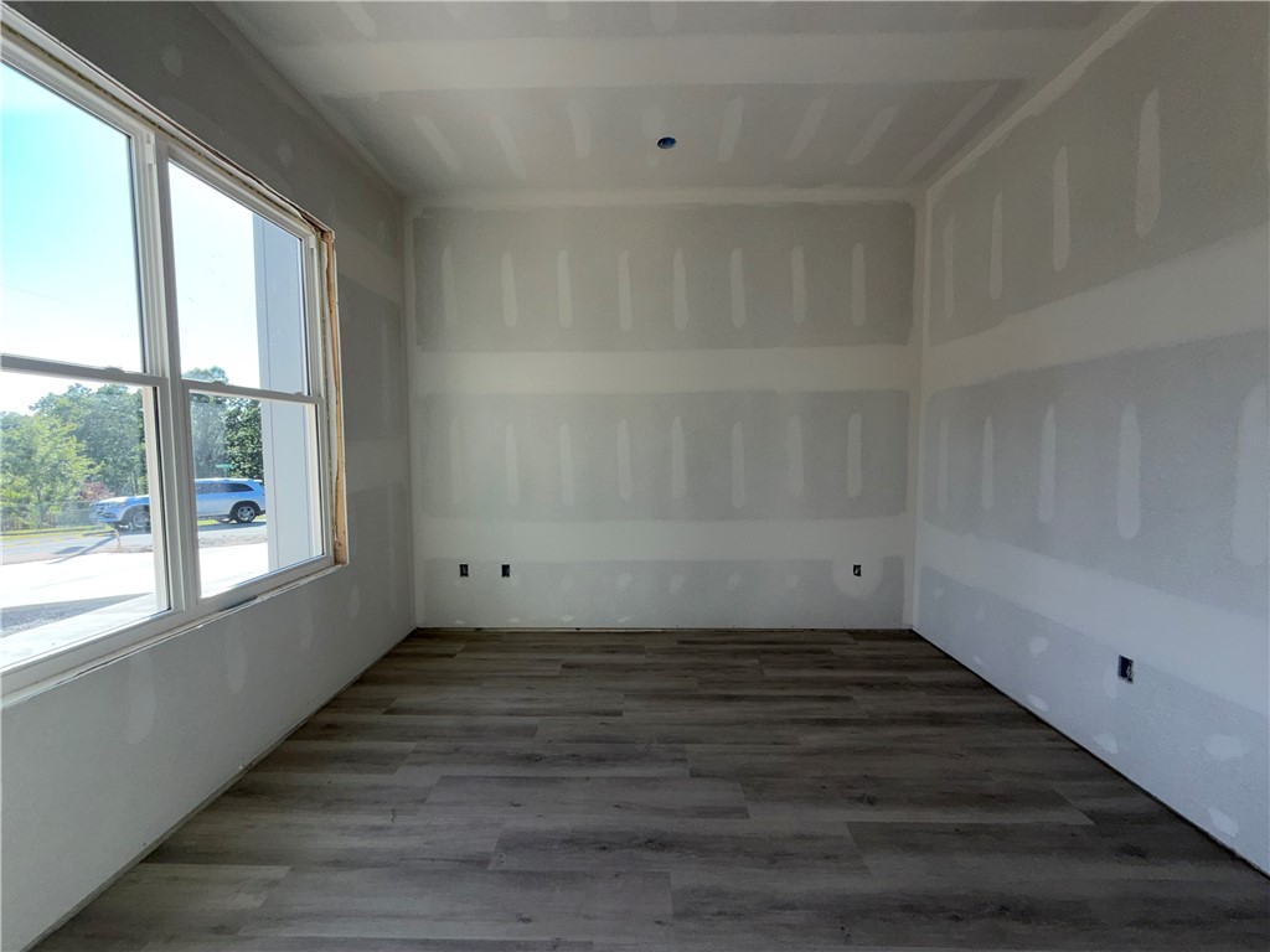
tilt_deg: -4.5
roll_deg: +0.7
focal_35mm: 14
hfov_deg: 102.1
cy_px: 476
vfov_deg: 85.7
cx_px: 635
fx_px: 514
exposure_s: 1/180
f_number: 2.2
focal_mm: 2.22
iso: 40
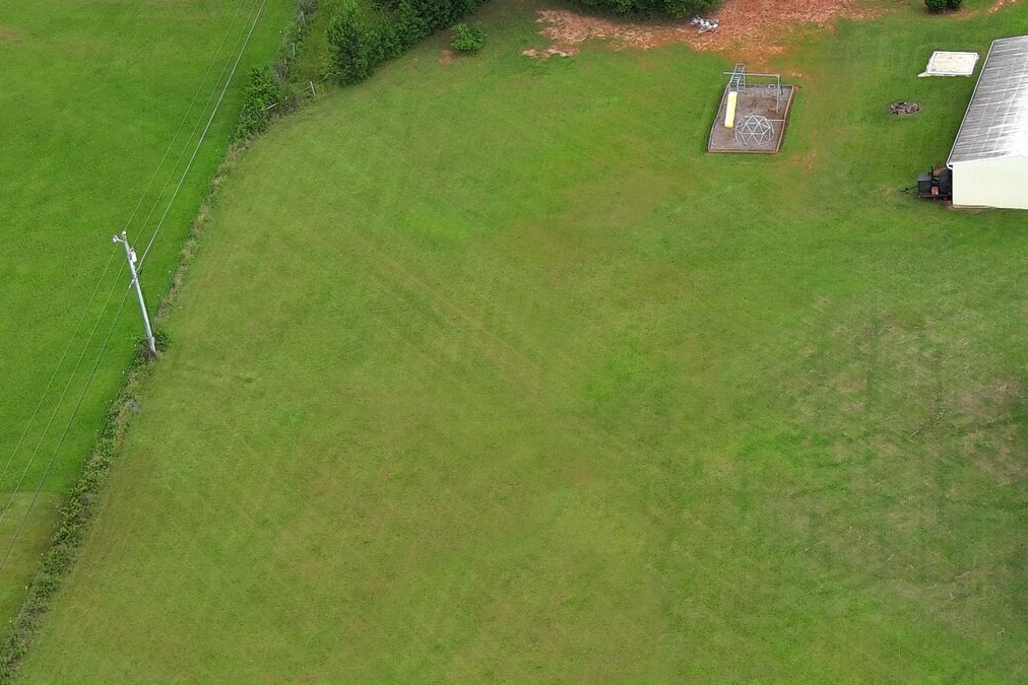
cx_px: 938
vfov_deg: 15.4
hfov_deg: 22.5
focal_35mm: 88
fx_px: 2513
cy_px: 586
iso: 100
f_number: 2.8
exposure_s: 1/42.5
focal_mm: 10.57
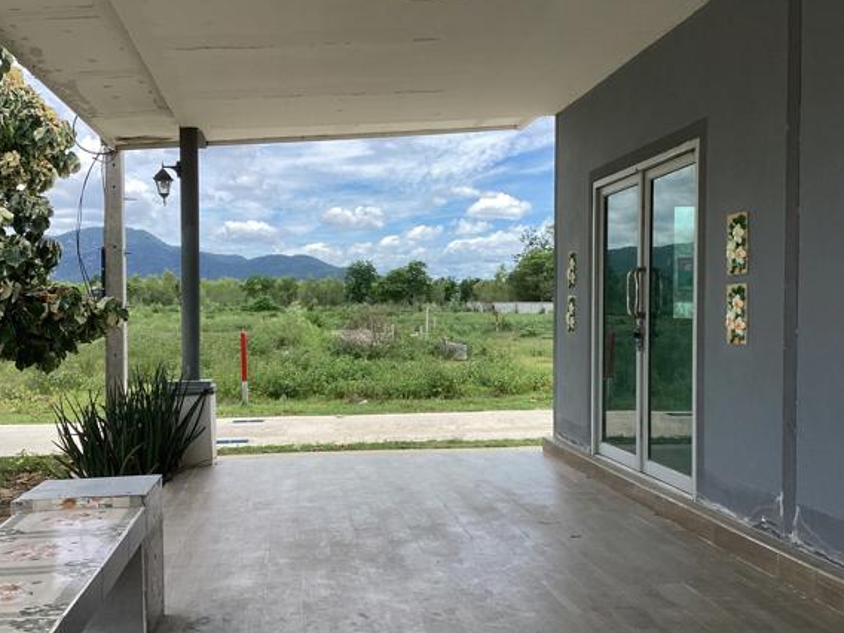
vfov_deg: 39.6
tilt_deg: -2.5
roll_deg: -0.4
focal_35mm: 36
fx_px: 878
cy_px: 337
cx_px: 440
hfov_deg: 51.3
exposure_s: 1/947
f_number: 2.4
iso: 25
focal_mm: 3.3
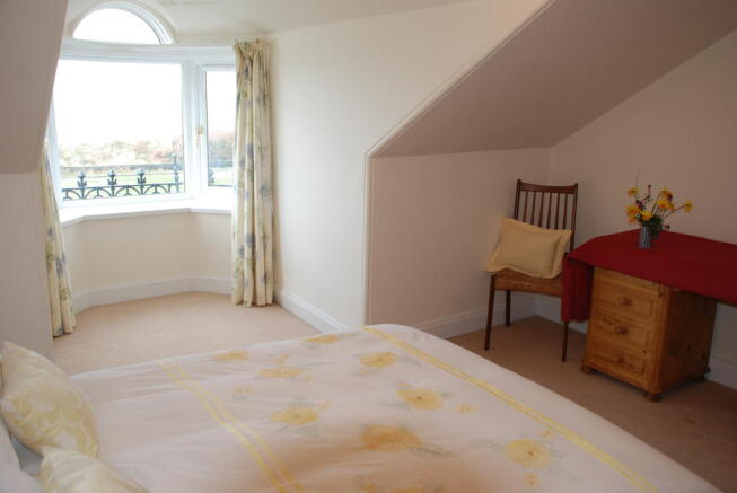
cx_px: 368
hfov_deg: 61.9
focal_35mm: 30
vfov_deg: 43.7
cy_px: 246
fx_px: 615
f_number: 3.8
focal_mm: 20
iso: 200
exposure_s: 1/60
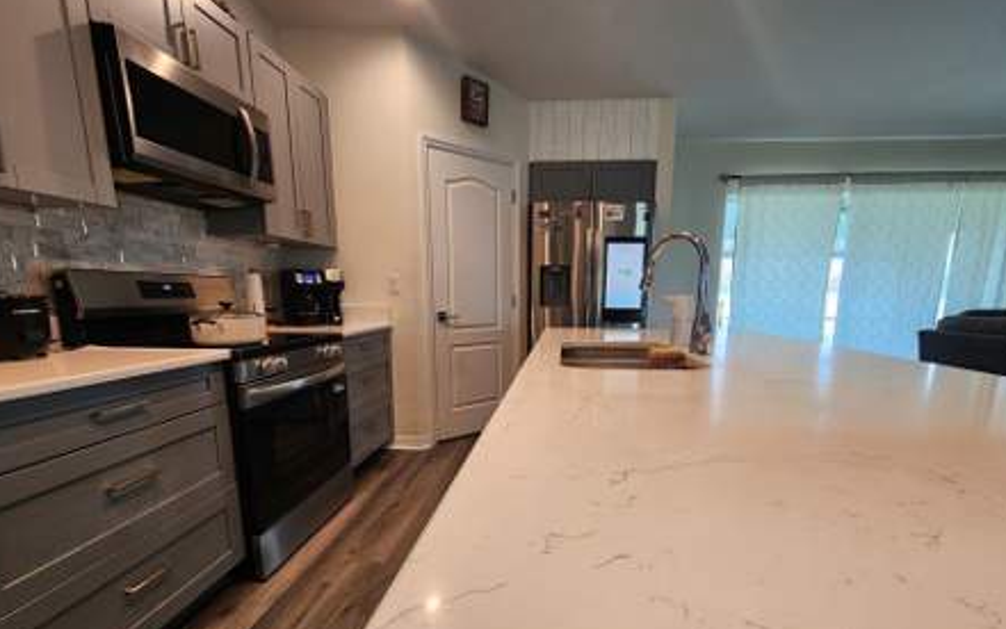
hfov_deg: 101.4
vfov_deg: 73.9
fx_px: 411
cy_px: 381
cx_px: 527
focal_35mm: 15
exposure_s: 1/60
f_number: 2.2
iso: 200
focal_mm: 2.2
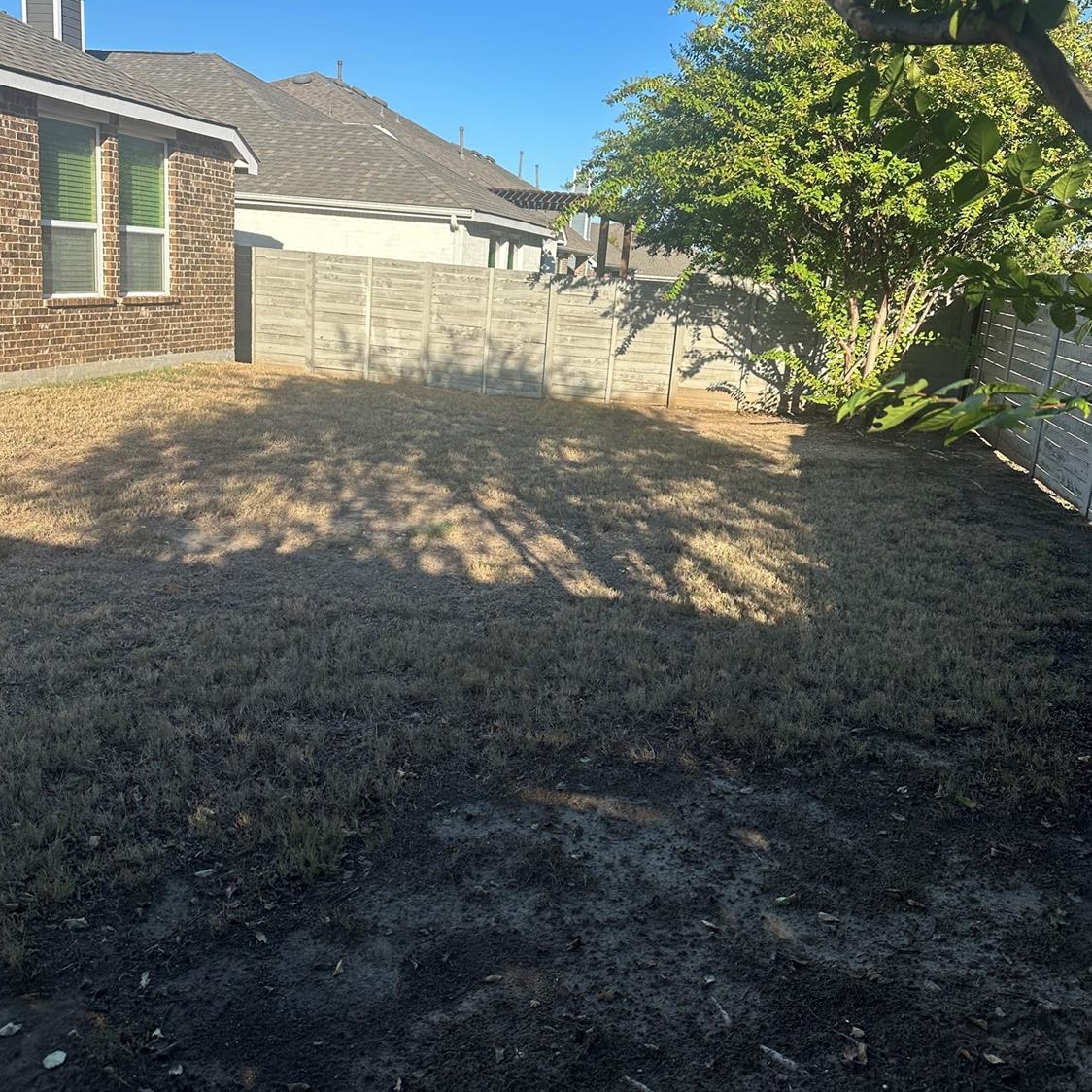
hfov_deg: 55.6
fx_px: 1035
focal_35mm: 29
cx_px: 536
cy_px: 502
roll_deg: -5.1
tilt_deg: -12.4
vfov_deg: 55.6
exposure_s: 1/2353
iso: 80
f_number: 1.78
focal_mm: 6.86
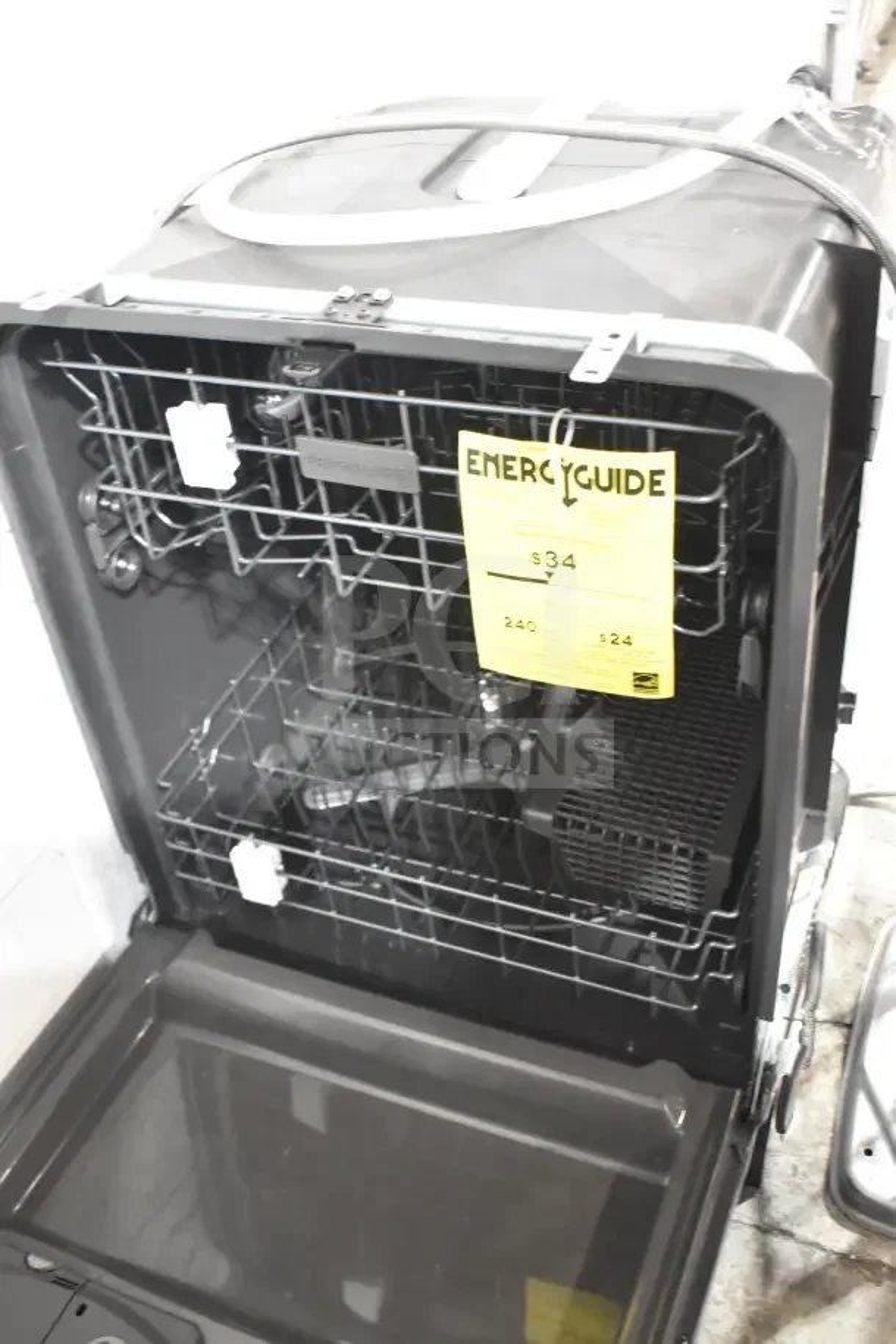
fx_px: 1344
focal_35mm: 36
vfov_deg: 53.1
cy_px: 672
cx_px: 448
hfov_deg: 36.9
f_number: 4
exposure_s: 1/60
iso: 6400
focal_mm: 24
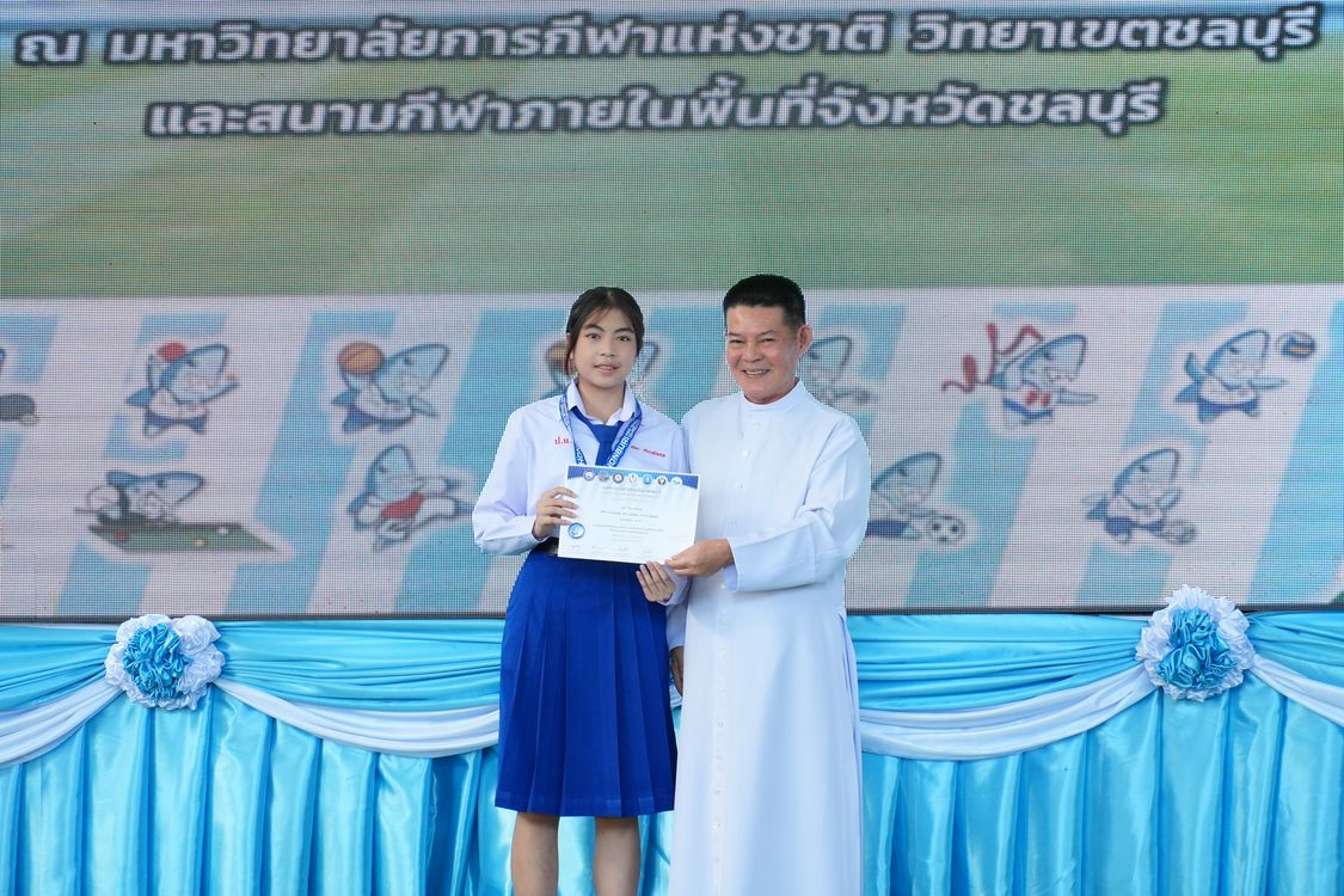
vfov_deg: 6.8
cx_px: 672
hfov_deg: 10.2
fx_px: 7559
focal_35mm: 202
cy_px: 448
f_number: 5.6
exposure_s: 1/125
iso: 1000
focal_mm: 135
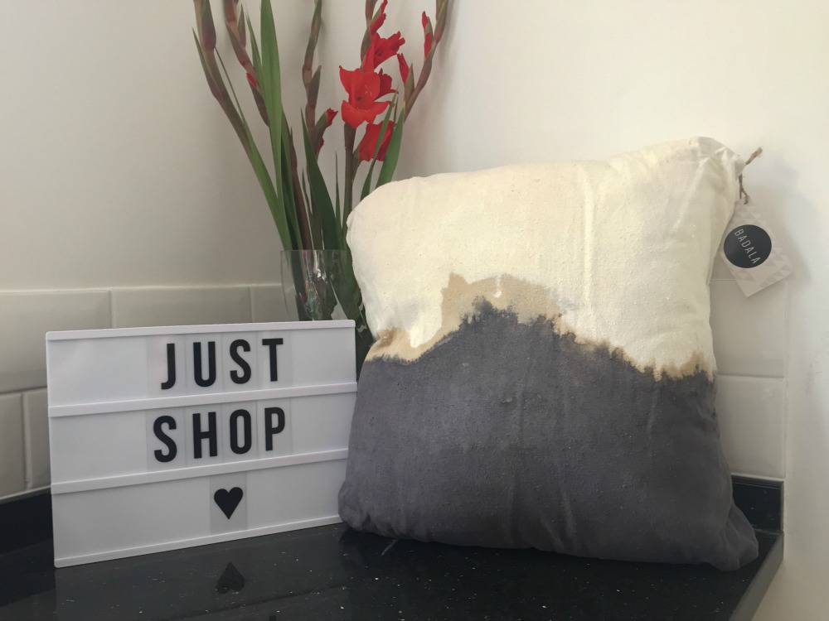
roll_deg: +0.4
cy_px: 310
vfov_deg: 48.2
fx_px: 695
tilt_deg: -1.8
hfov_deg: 61.7
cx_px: 414
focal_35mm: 29
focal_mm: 4.15
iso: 160
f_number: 2.2
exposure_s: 1/33
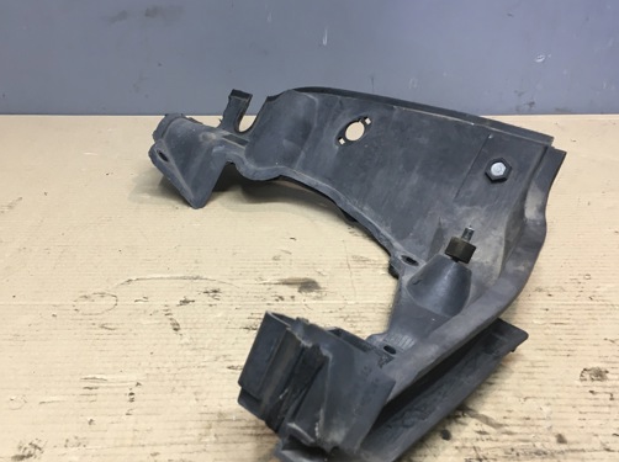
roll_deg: -1.3
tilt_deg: -26.8
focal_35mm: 37
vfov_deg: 38.6
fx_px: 661
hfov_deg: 50.2
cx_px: 285
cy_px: 246
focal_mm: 4.15
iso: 80
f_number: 2.2
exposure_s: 1/33
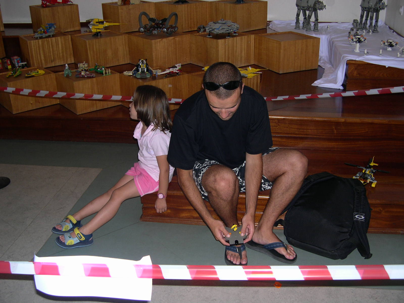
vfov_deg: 37.7
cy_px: 152
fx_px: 443
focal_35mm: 38
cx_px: 202
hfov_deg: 49.0
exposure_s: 1/60
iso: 119
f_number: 2.8
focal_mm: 8
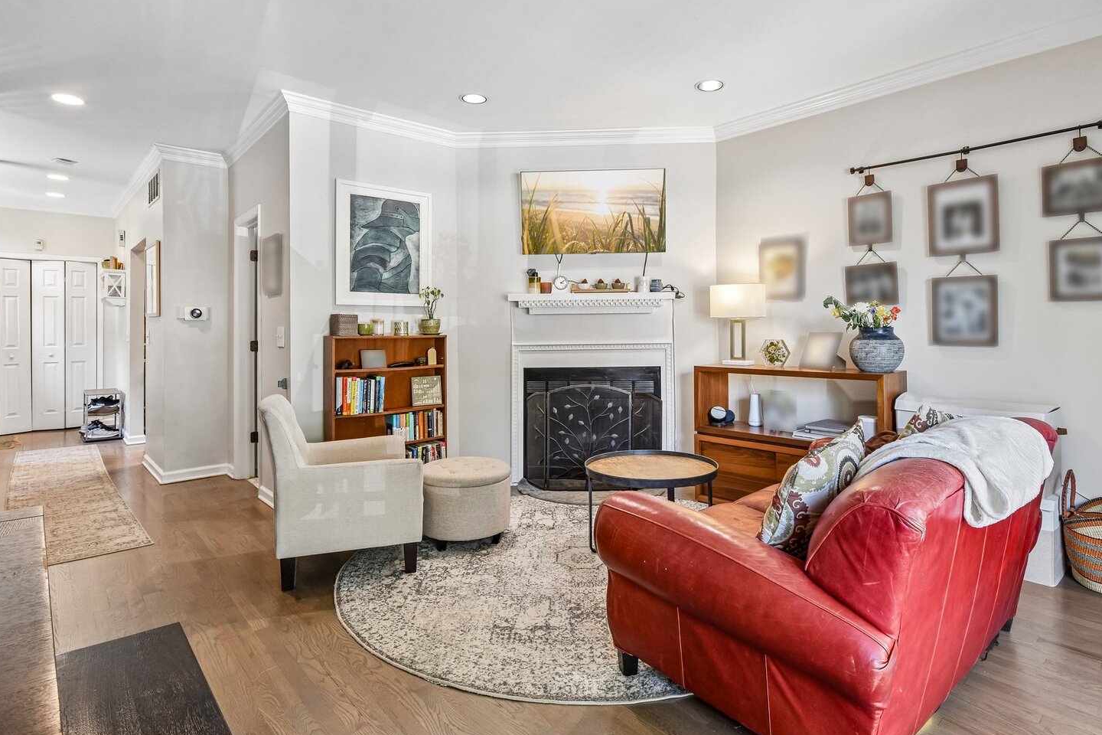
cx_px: 561
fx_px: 568
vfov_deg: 65.7
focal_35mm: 19
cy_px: 337
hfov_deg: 88.2
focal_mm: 11
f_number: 8
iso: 400
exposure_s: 1/8
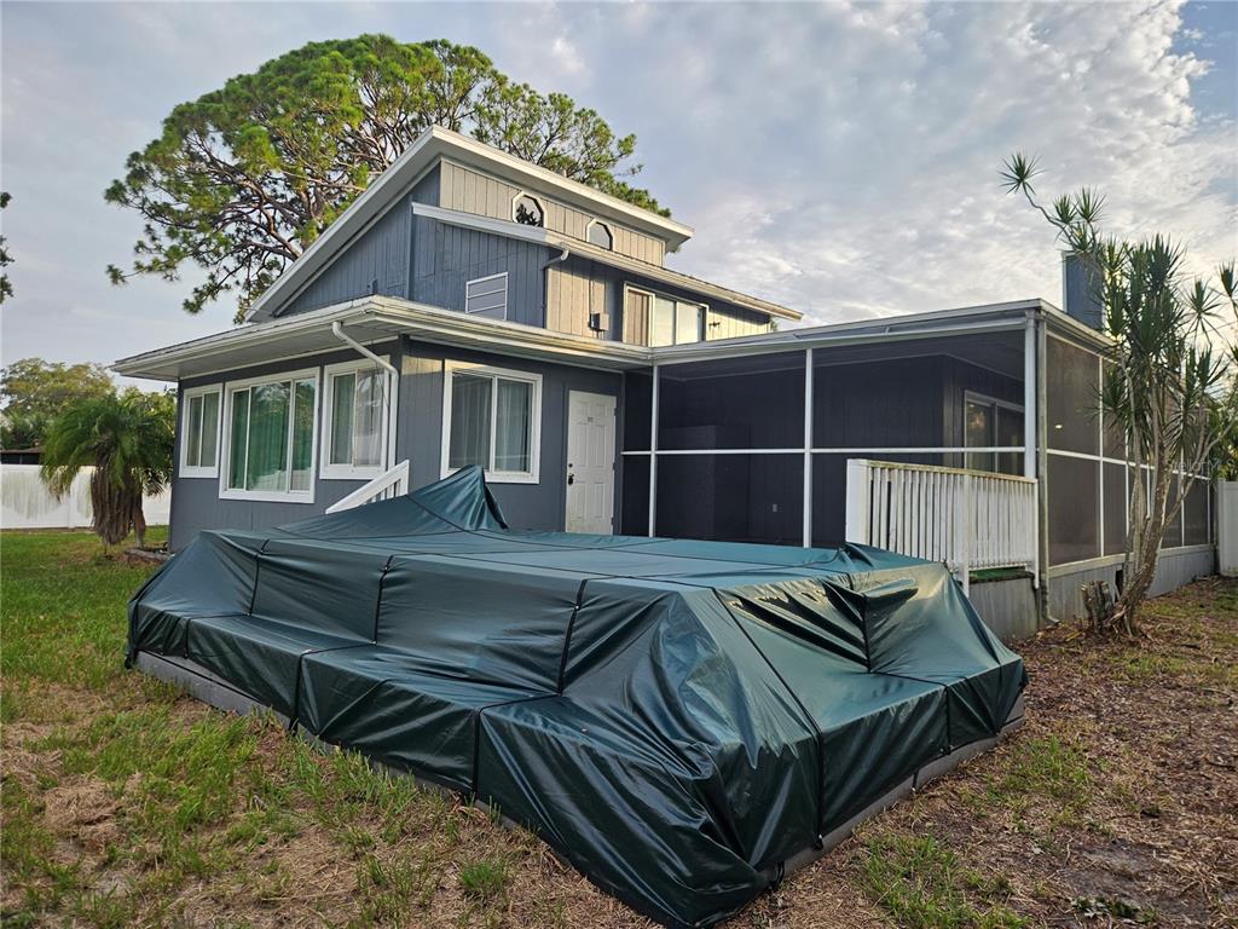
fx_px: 823
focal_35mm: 23
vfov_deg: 58.9
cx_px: 619
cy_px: 464
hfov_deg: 73.9
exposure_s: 1/461
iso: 25
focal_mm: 5.4
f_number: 1.8
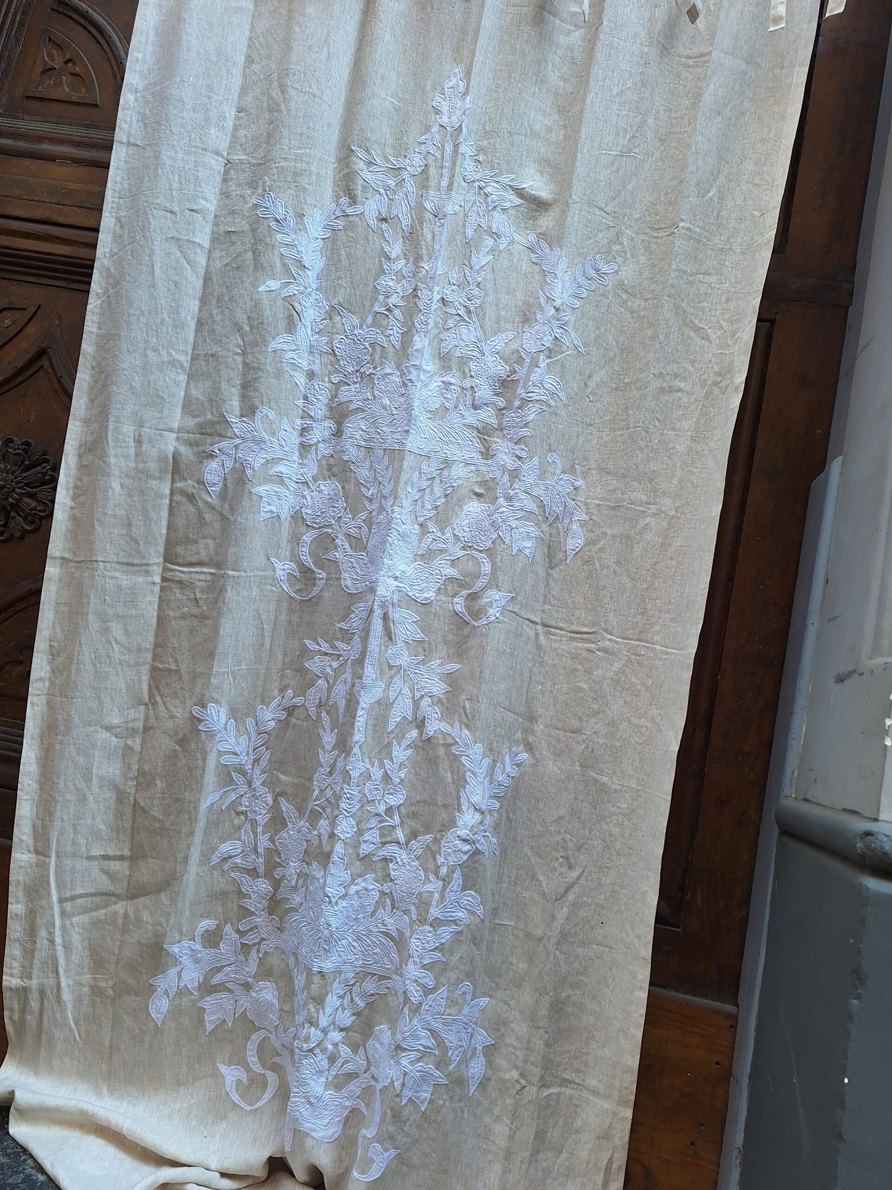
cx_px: 446
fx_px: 790
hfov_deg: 58.9
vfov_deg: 73.9
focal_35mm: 23
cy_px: 595
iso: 40
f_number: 1.8
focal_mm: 5.54
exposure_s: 1/354
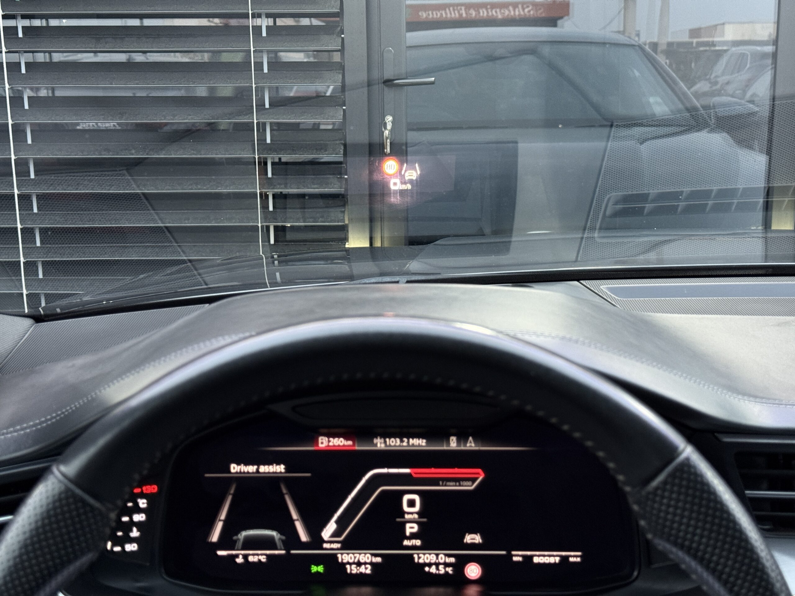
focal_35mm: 48
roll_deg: +0.7
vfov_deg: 30.3
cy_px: 298
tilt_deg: -11.4
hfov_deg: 39.7
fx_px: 1102
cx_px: 398
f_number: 1.78
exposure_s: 1/33
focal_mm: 6.76
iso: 200
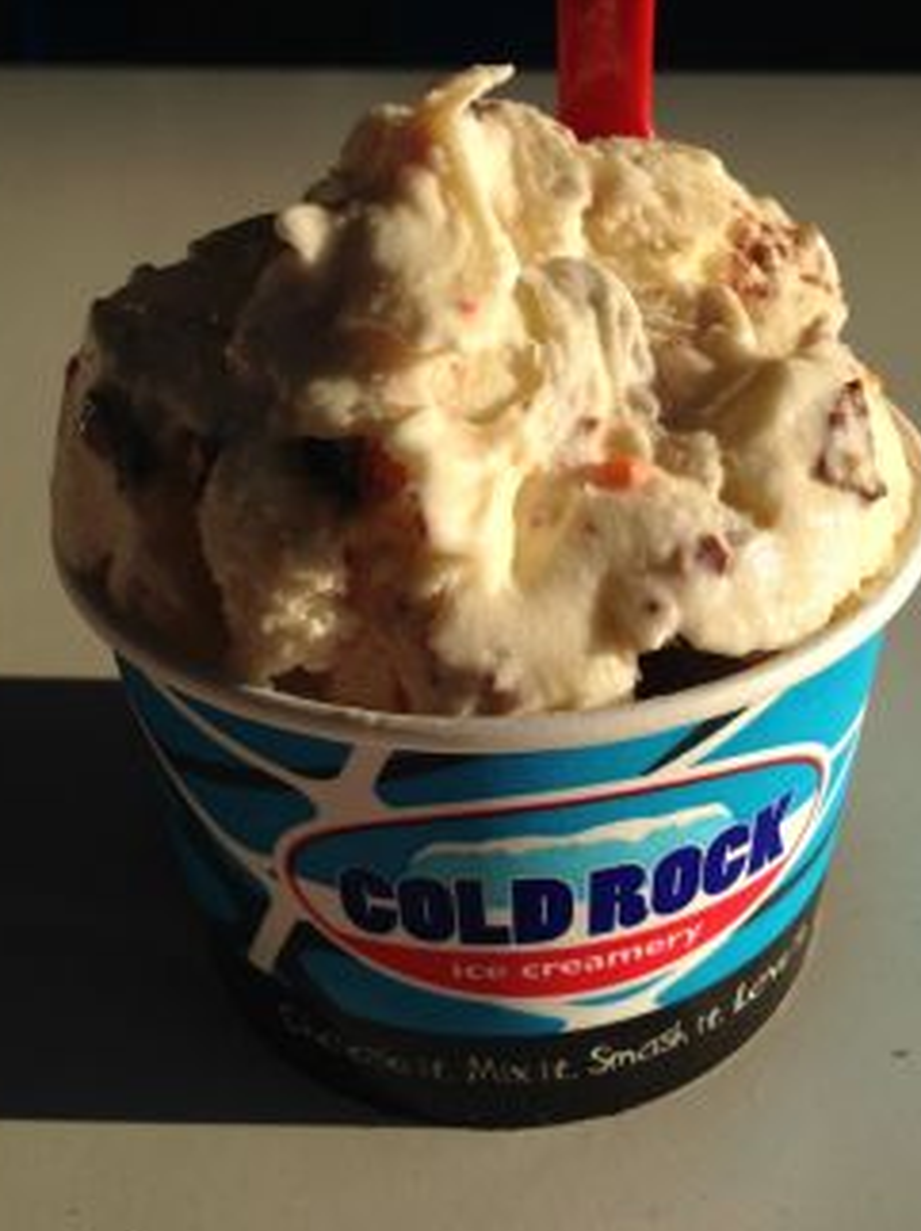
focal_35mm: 41
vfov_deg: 45.8
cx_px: 516
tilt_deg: -30.5
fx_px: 1456
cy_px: 558
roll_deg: +2.6
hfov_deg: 35.0
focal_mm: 4.12
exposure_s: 1/1642
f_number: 2.4
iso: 50
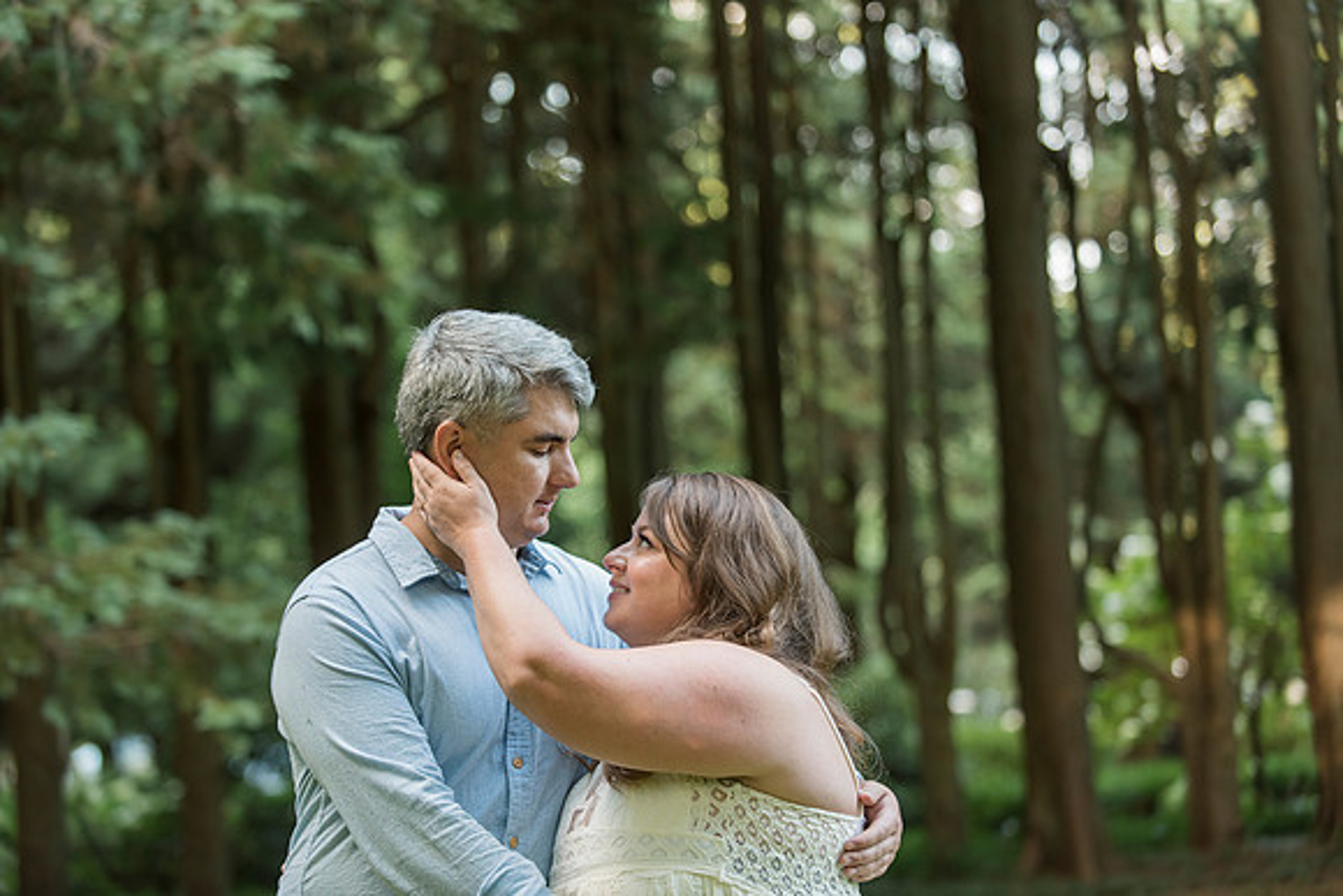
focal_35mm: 90
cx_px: 672
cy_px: 448
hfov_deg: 22.6
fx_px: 3358
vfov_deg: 15.2
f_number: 2.8
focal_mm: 90
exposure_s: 1/200
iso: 800
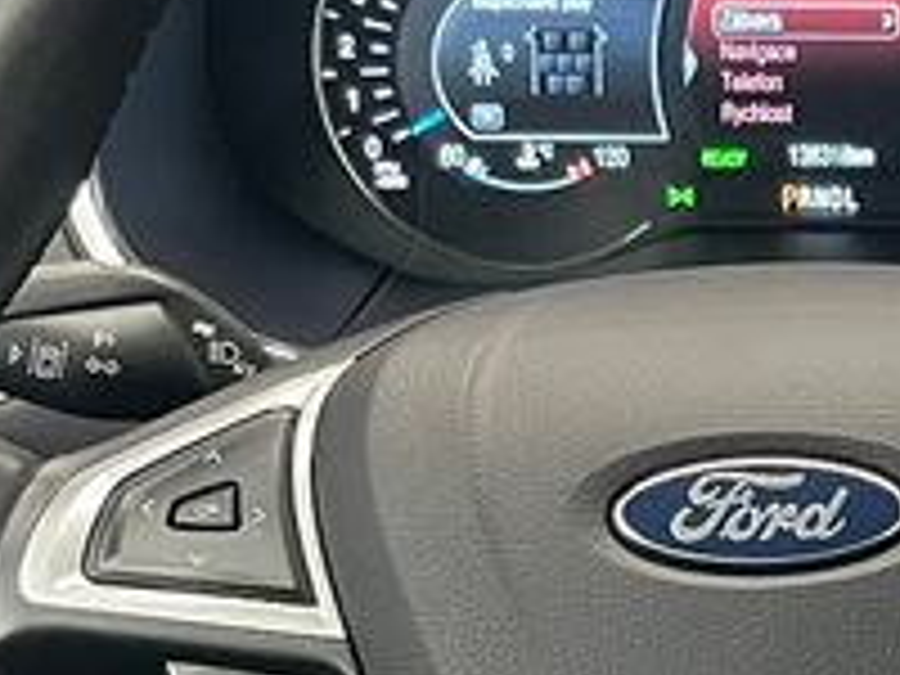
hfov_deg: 14.4
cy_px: 828
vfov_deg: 10.9
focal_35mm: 133
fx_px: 3458
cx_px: 1058
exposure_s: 1/55
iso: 500
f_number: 1.6
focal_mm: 5.1
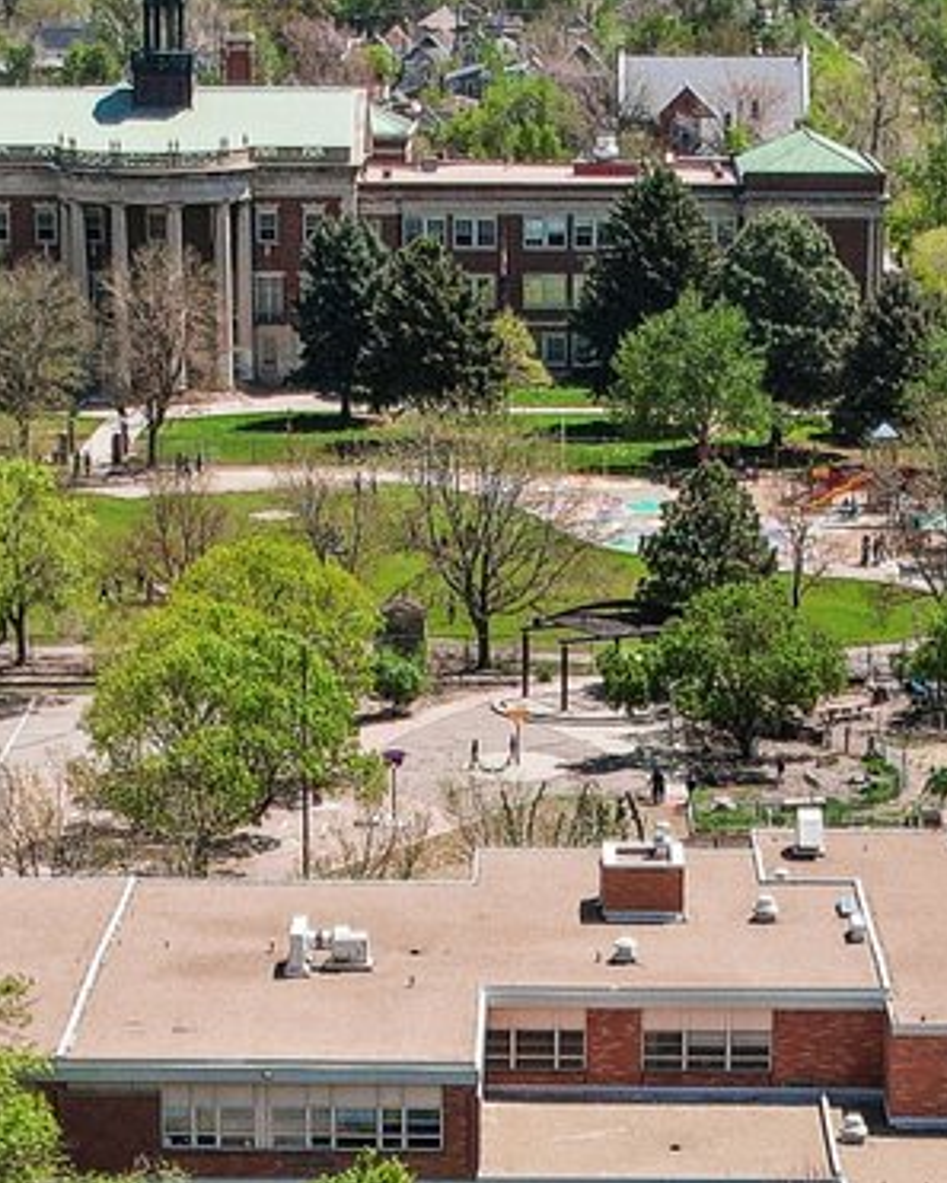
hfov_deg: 13.5
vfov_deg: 16.5
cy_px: 1201
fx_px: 3992
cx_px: 504
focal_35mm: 114
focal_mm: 8.4
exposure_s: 1/640
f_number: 2.8
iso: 120
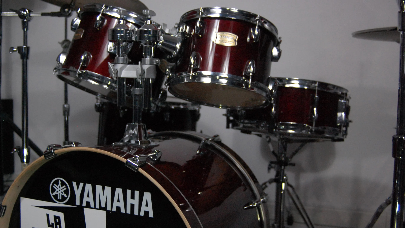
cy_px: 116
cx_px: 202
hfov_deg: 46.4
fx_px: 473
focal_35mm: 44
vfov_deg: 27.1
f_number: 3.5
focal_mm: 28
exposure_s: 1/100
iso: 1600
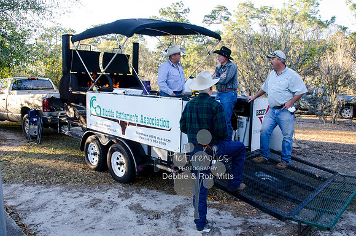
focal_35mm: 27
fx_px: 266
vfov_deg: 47.7
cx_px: 178
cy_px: 118
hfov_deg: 67.5
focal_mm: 18
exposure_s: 1/50
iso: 320
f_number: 8
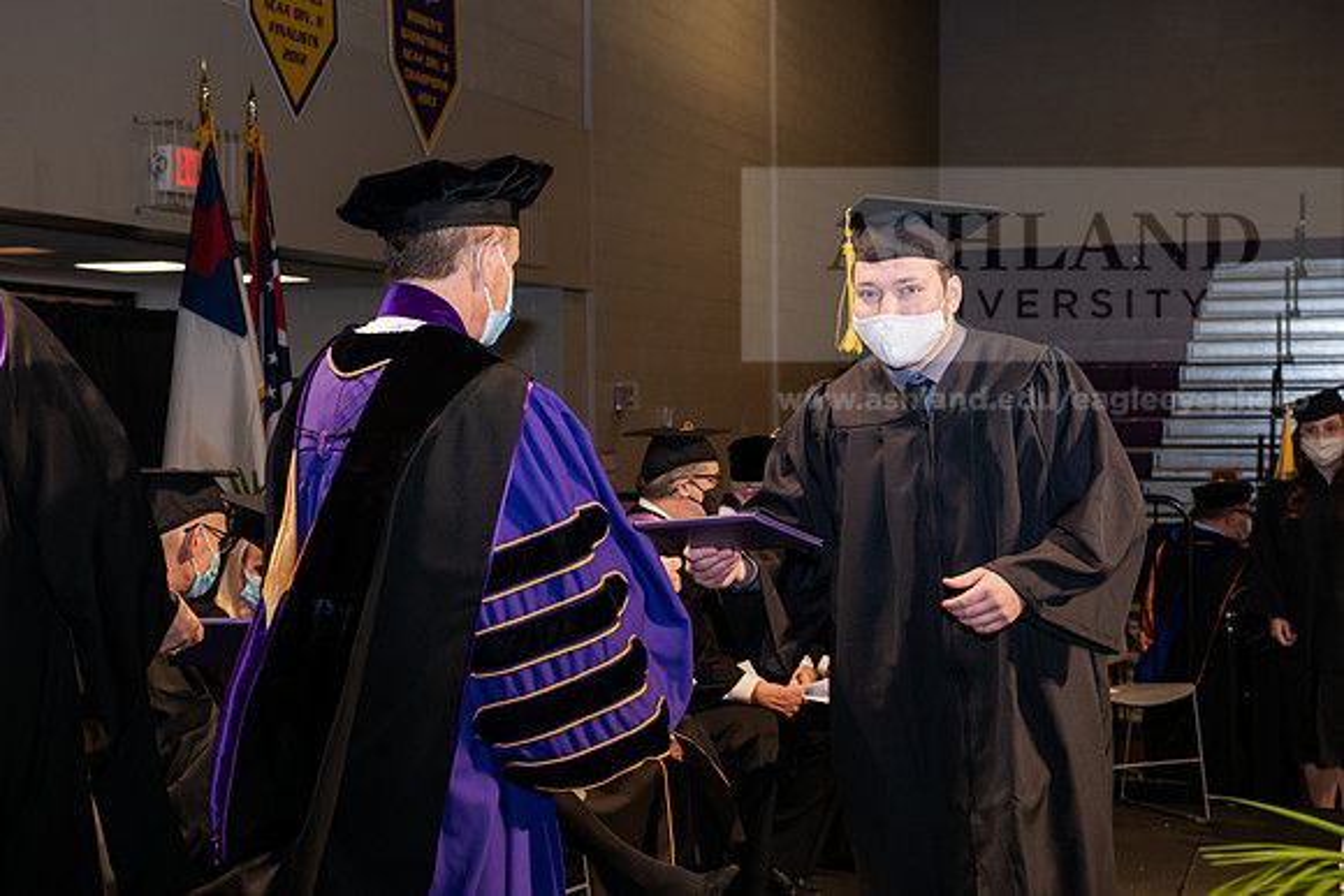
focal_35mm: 58
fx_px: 2166
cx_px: 672
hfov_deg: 34.5
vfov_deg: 23.4
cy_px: 448
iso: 1600
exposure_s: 1/200
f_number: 6.3
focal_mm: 58
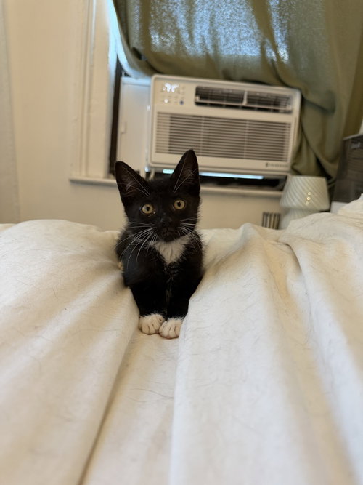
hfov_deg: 56.8
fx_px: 336
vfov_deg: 71.6
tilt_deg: -7.8
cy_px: 242
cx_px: 182
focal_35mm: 24
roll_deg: -5.1
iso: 320
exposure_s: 1/60
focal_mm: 6.76
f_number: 1.78
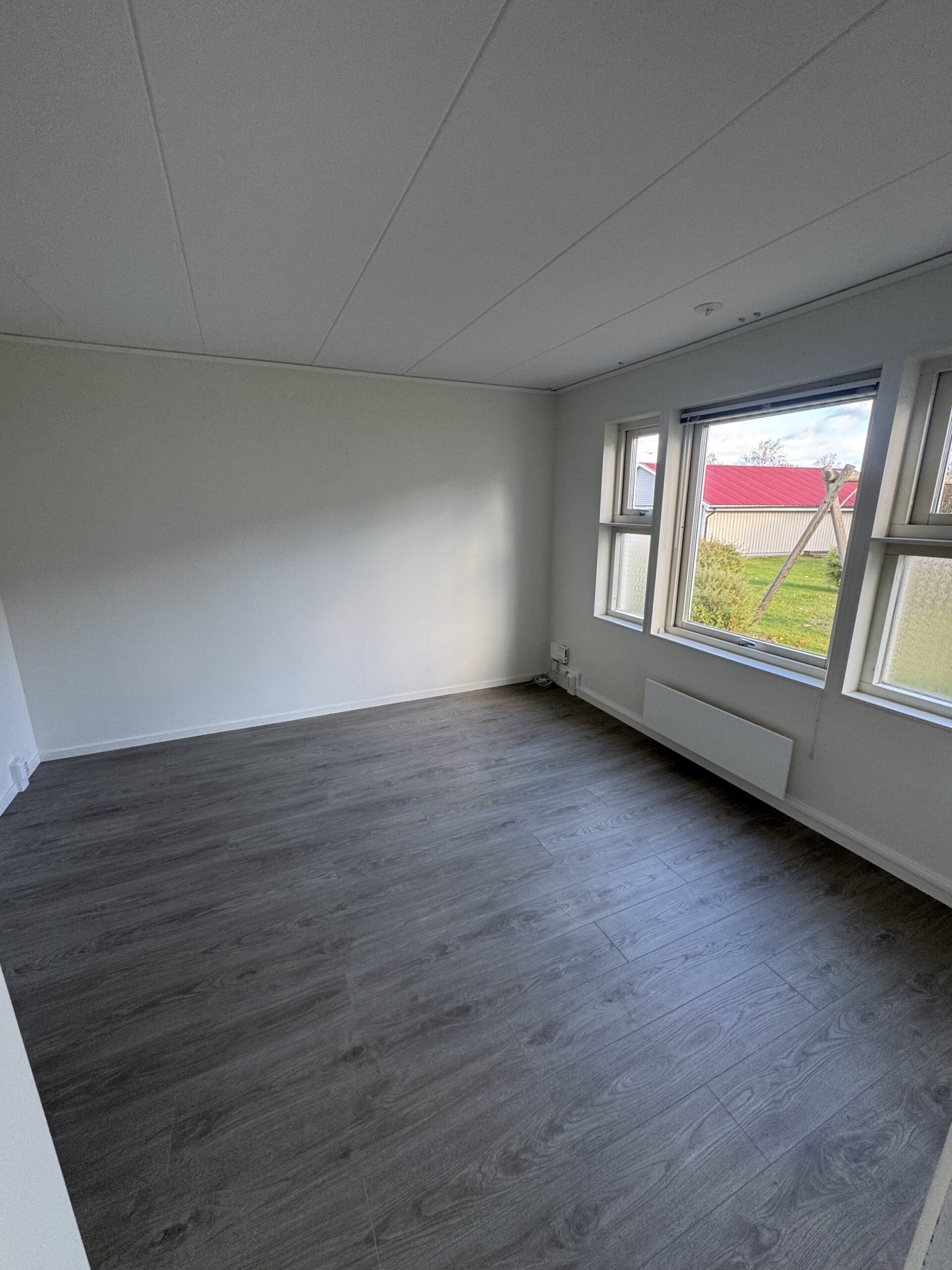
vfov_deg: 102.1
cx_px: 476
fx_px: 513
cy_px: 635
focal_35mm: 14
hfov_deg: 85.7
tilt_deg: -12.9
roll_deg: +0.3
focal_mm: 2.22
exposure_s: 1/99
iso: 100
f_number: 2.2
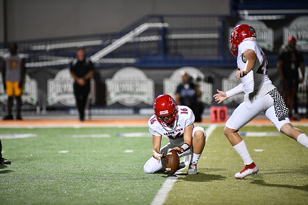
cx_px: 154
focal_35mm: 300
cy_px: 102
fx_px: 2567
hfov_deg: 6.9
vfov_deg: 4.6
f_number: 2.8
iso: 4500
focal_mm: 300
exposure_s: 1/1000
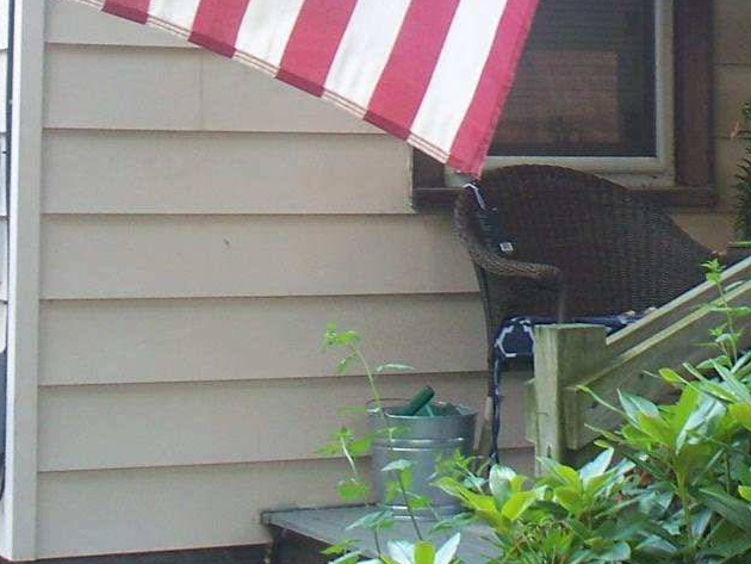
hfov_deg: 16.6
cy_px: -234
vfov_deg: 12.2
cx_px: 689
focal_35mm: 117
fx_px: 2539
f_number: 2.8
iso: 80
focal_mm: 7.54
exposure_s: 1/80
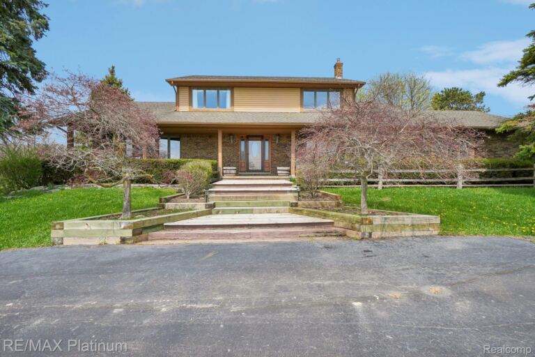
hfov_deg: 95.0
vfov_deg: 72.1
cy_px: 178
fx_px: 245
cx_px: 268
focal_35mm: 16
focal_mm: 11
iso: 100
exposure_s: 1/250
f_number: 8
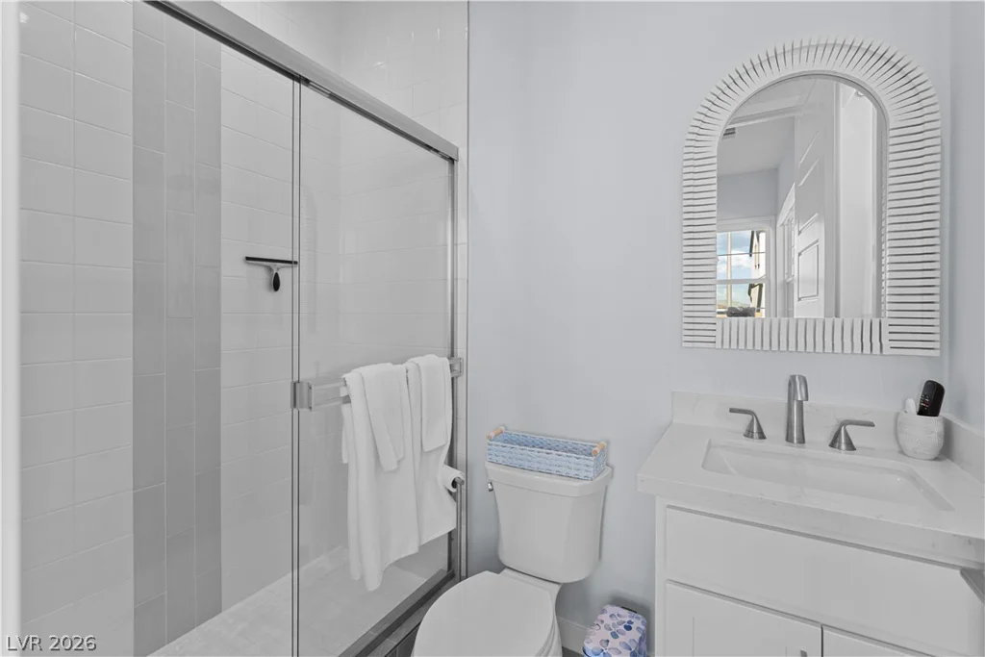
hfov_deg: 100.4
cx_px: 492
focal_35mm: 15
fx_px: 410
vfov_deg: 77.3
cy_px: 328
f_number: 8
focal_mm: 10
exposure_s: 1/10
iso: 400
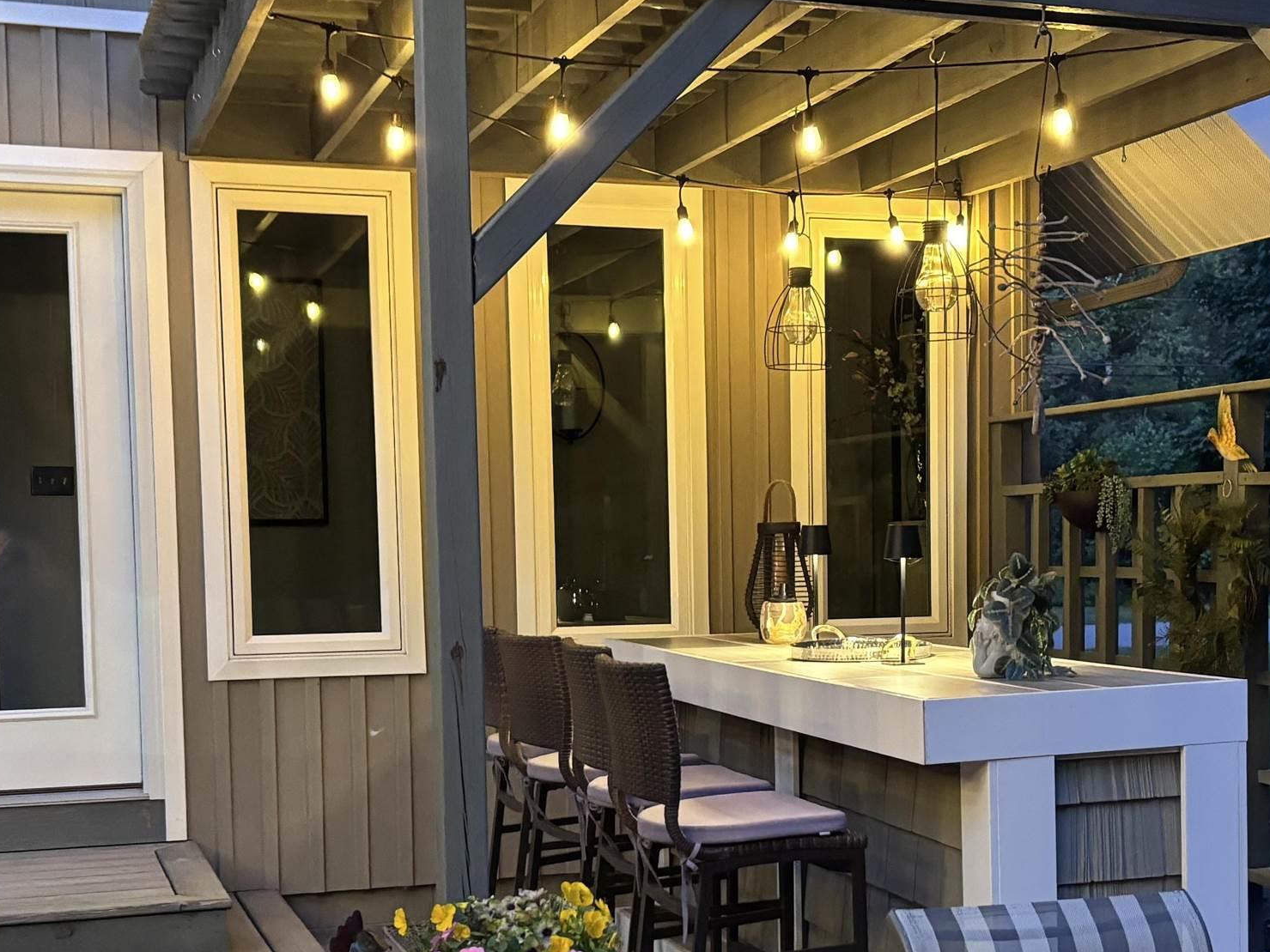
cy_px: 670
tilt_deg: -3.0
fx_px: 1981
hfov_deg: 35.5
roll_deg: +1.4
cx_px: 746
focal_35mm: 54
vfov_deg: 26.8
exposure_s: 1/30
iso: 640
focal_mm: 5.96
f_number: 1.6
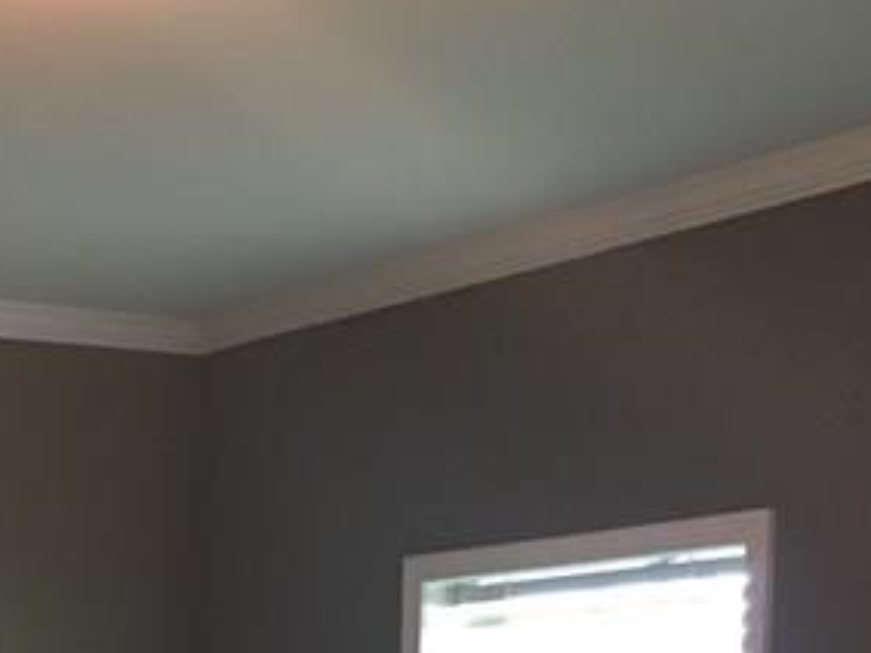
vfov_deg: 13.1
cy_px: 1072
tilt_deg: -6.0
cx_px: -120
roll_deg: -0.6
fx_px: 2641
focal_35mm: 105
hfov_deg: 18.0
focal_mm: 4.15
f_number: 2.2
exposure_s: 1/15
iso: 100
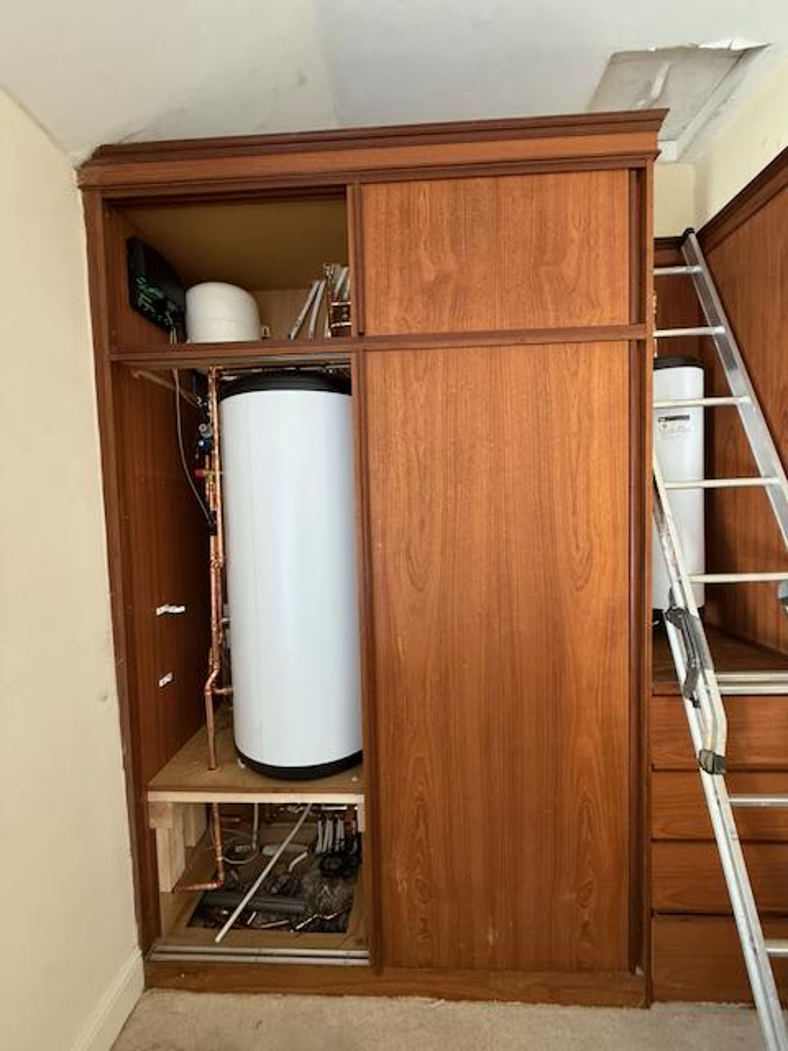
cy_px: 526
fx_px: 425
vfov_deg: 102.1
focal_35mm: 14
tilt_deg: -2.2
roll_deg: +1.6
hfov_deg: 85.7
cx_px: 394
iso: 400
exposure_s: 1/60
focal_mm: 2.22
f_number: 2.2
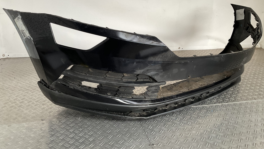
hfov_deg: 61.0
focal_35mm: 32
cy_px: 66
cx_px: 131
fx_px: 224
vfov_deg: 36.6
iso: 64
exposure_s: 1/100
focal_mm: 3
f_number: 1.8
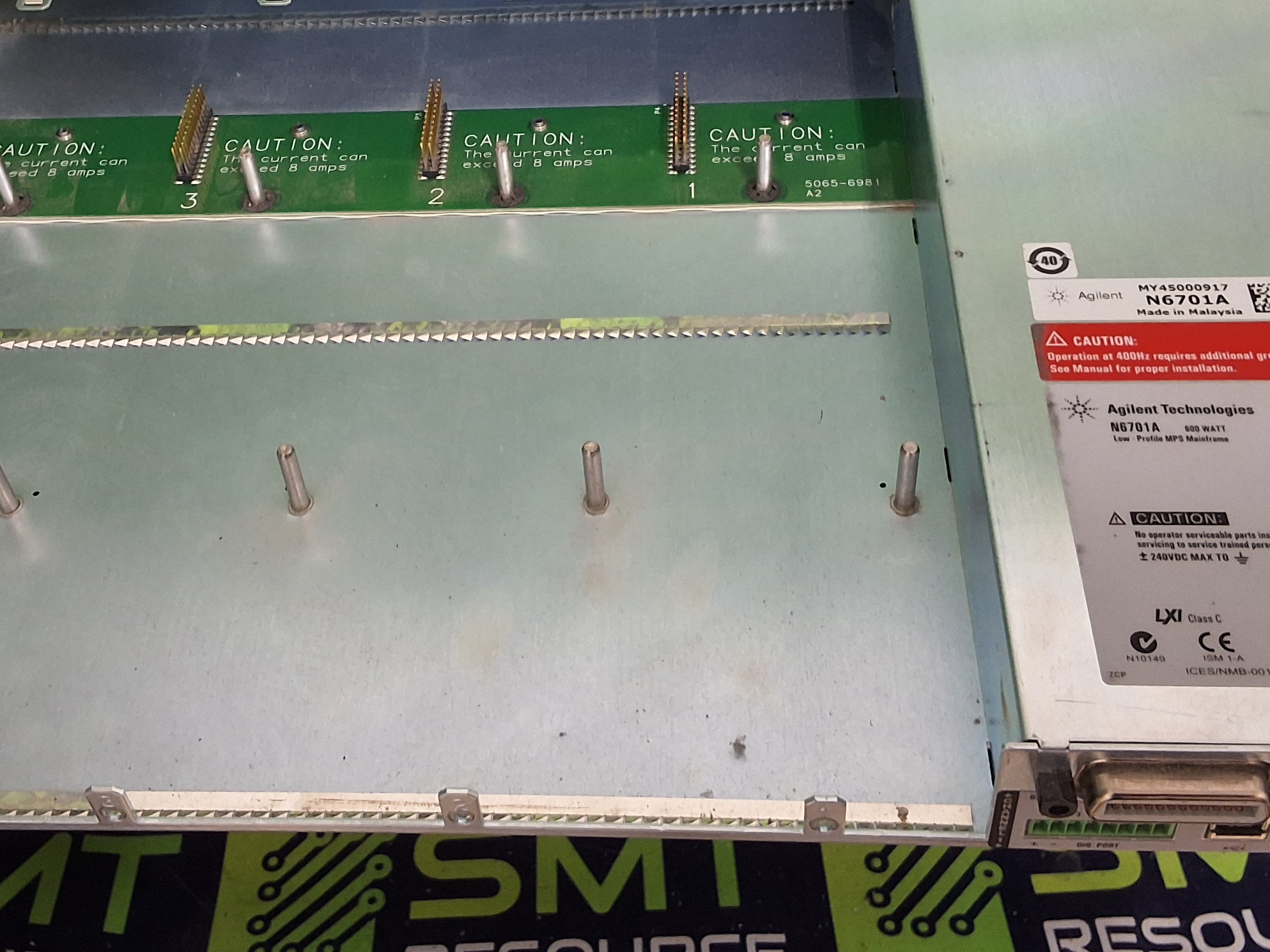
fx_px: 1688
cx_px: 552
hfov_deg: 41.2
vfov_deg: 31.0
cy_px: 243
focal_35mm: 46
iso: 200
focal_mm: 2.91
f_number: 1.9
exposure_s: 1/30
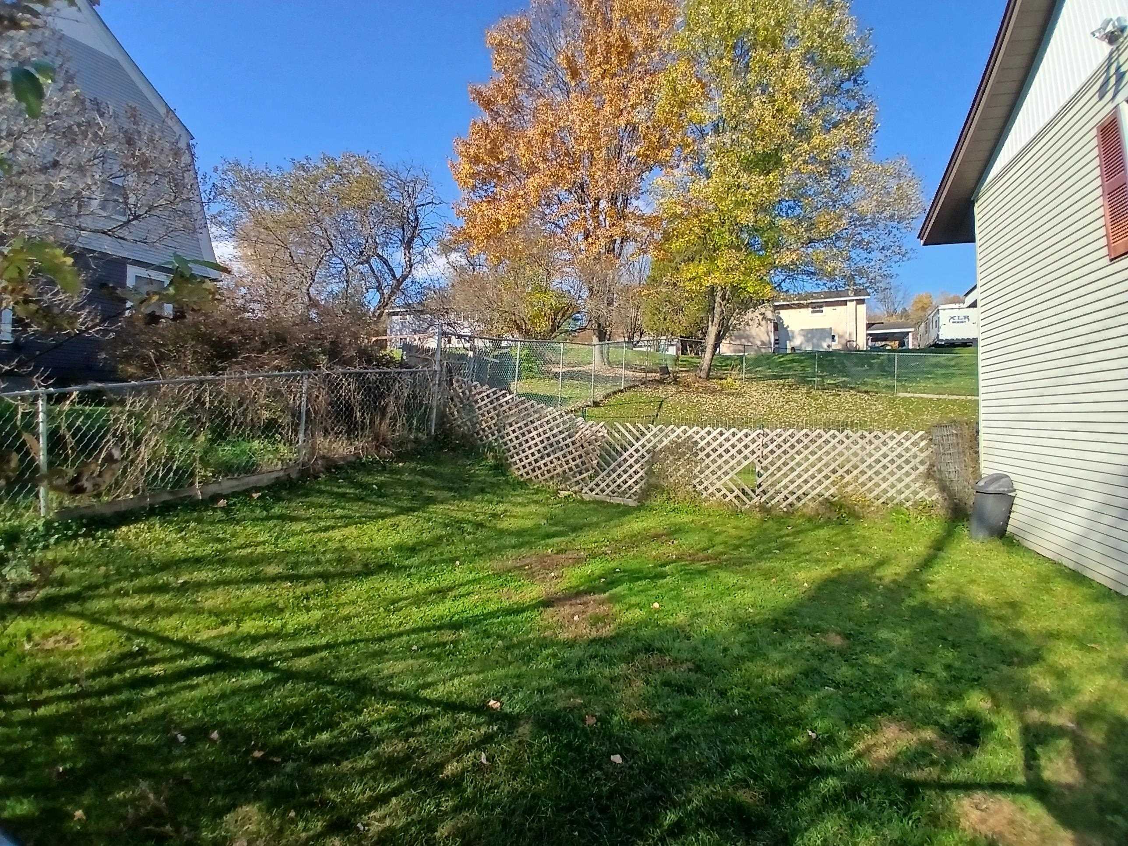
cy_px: 423
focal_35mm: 17
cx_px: 564
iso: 50
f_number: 2.2
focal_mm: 1.4
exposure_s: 1/714
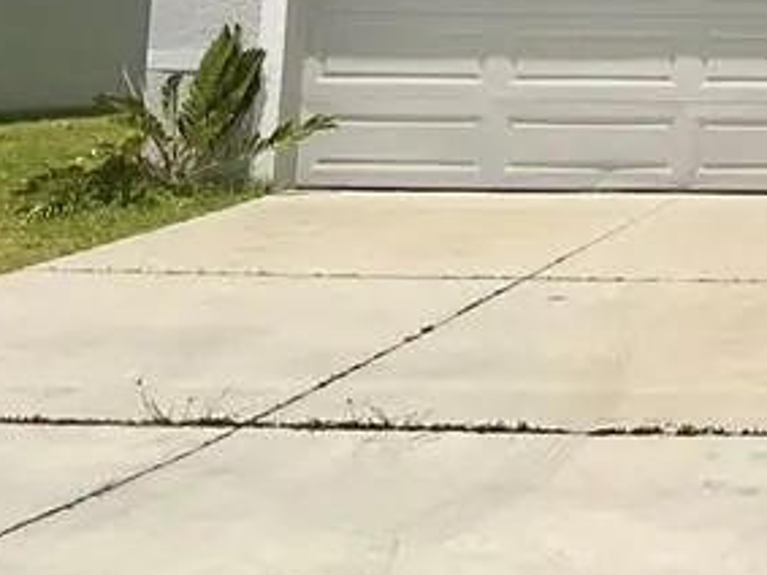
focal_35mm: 105
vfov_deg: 13.3
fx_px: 2326
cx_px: 1241
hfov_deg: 16.6
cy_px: -277
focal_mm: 3
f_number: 1.8
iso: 16
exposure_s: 1/3788
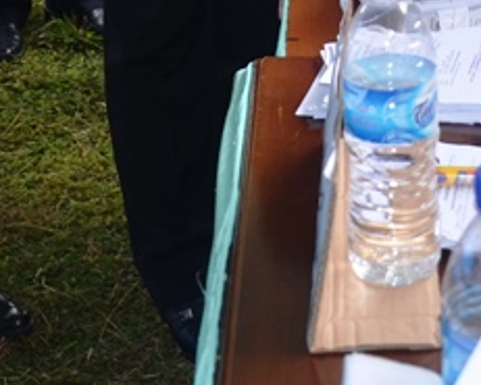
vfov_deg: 12.8
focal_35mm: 112
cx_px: 429
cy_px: -260
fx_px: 1595
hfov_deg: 16.9
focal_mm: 18
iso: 200
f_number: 4
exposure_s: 1/250
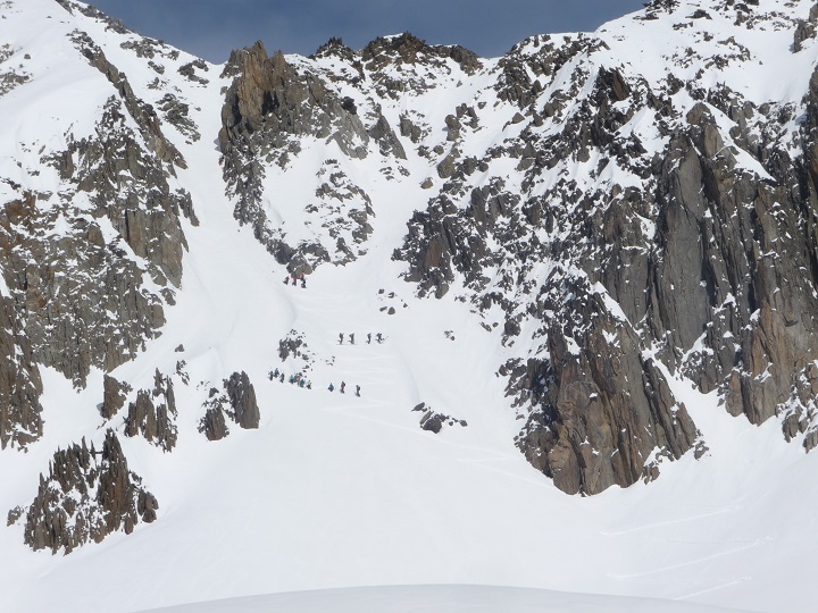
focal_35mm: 119
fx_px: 2812
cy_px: 306
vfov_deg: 12.5
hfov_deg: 16.6
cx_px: 409
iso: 100
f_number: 11
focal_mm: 20.3
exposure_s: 1/500
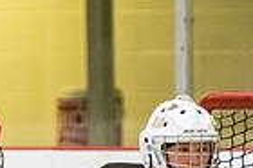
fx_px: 6830
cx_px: 249
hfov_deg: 2.1
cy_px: 383
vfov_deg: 1.4
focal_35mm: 973
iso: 3200
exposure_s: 1/640
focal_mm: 150
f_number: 3.2
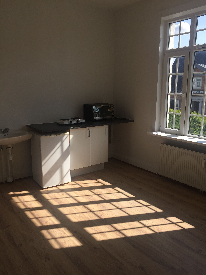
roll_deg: +1.4
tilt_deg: -11.4
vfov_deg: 61.7
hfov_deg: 48.2
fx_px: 230
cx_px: 103
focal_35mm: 29
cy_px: 138
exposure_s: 1/898
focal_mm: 4.15
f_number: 2.2
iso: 32
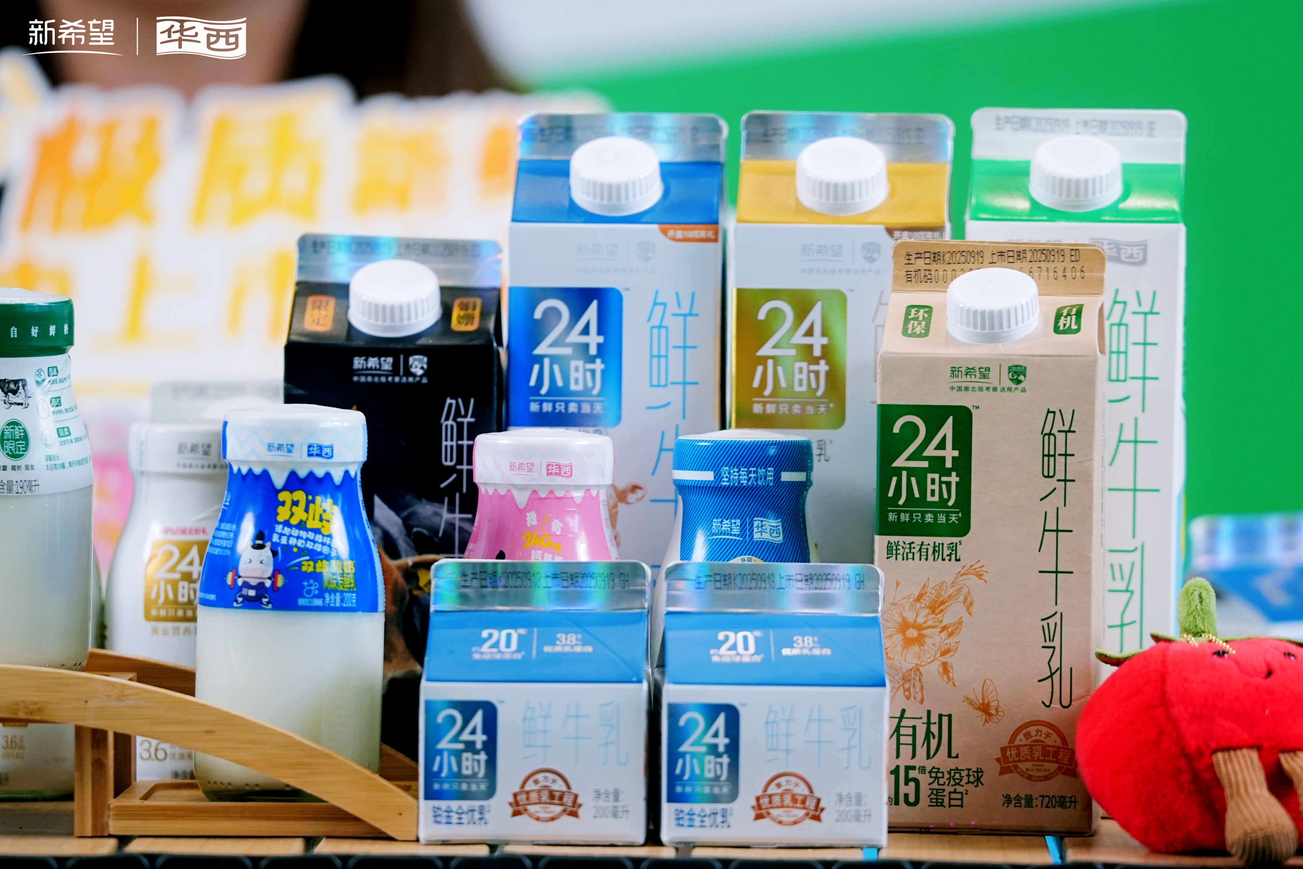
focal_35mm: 234
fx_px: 8469
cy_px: 434
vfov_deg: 5.9
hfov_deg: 8.8
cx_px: 652
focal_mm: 156
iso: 1000
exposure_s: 1/500
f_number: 2.8
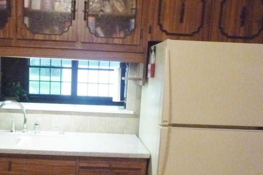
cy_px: 136
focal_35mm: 44
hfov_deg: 44.0
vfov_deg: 29.9
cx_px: 94
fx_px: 321
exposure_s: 1/25
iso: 800
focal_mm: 4.7
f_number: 3.3
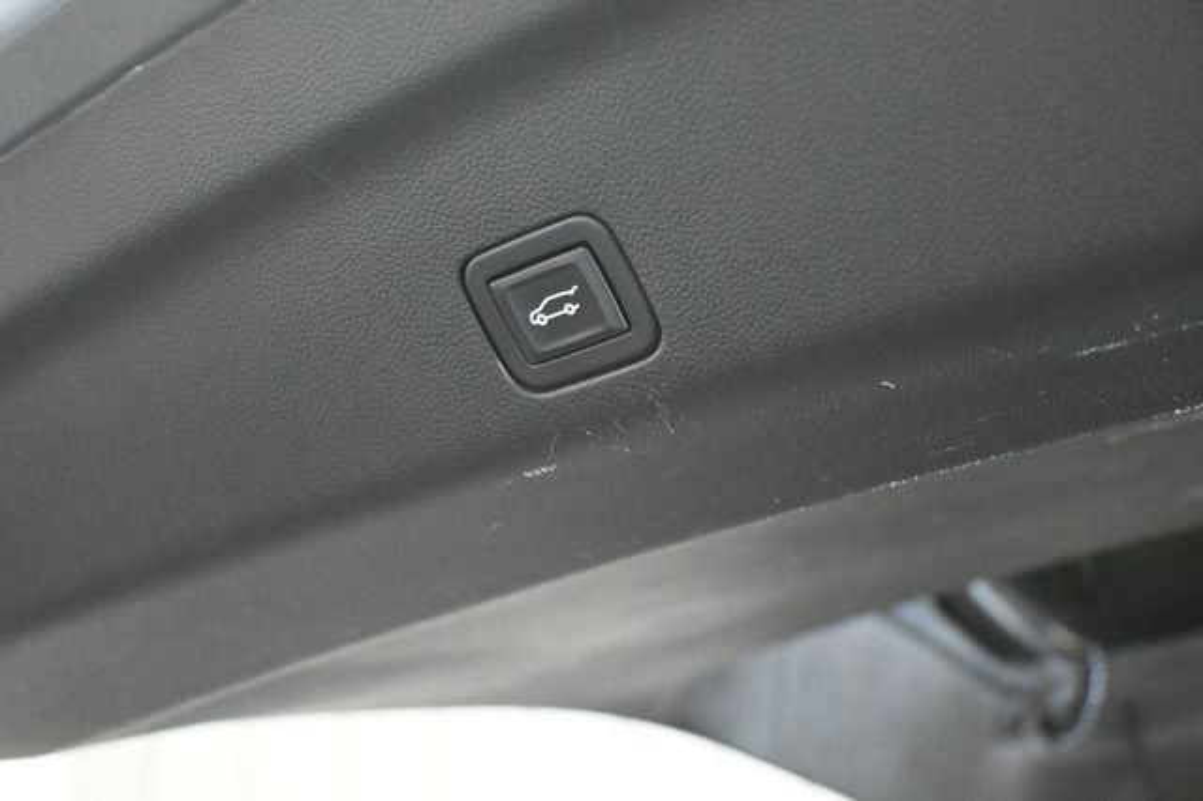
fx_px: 1653
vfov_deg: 27.2
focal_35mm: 50
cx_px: 602
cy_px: 400
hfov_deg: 40.0
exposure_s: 1/20
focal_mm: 33
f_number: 5
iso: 12800
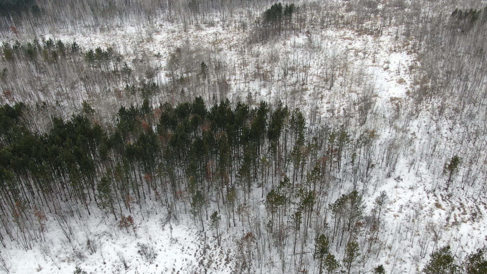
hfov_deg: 61.0
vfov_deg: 35.7
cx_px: 246
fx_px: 413
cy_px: 213
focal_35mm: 32
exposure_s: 1/120
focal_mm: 4.39
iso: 100
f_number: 2.8
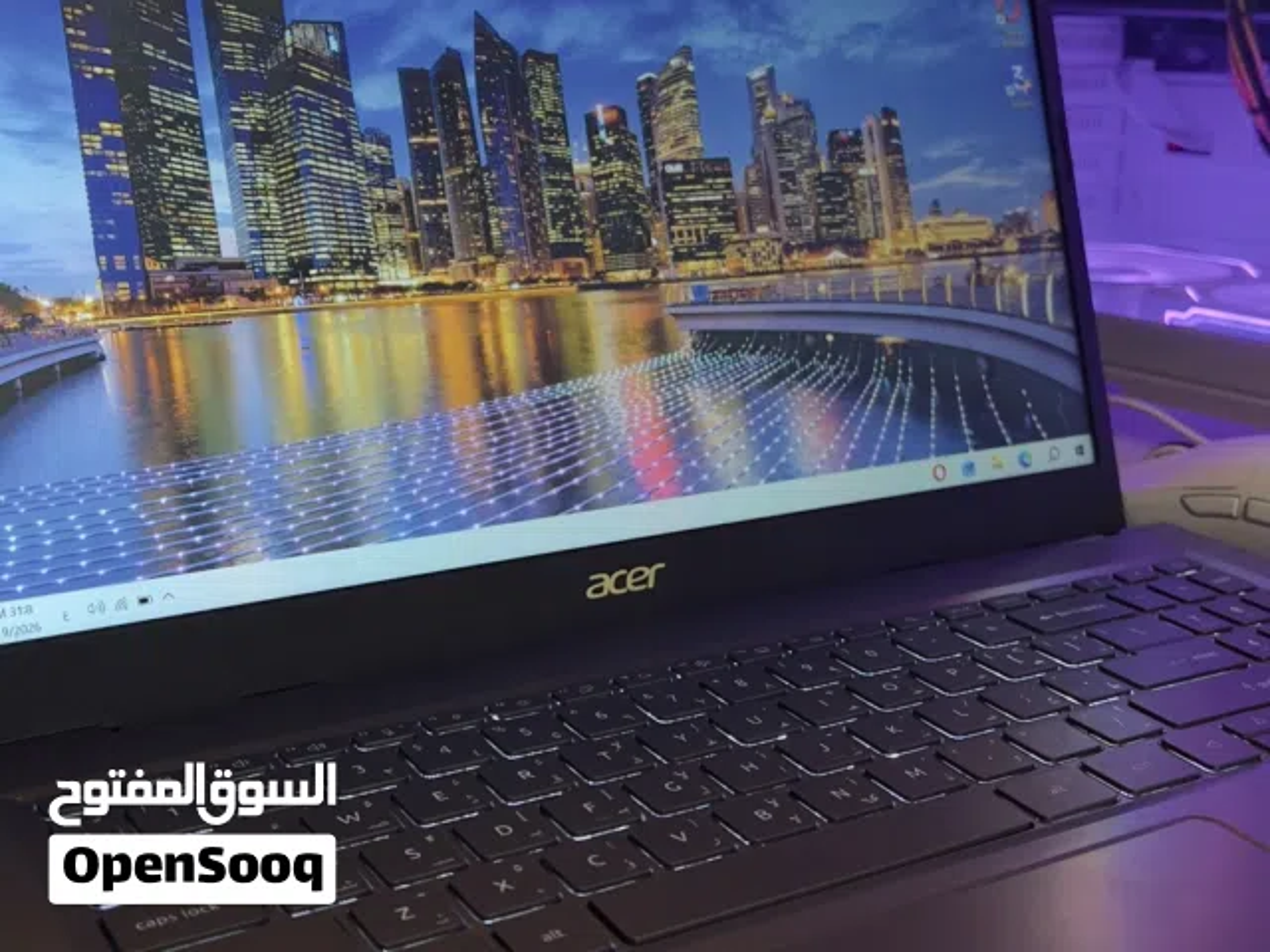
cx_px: 635
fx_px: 954
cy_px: 476
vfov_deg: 53.1
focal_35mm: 26
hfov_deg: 67.3
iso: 200
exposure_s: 1/60
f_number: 1.5
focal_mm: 5.7
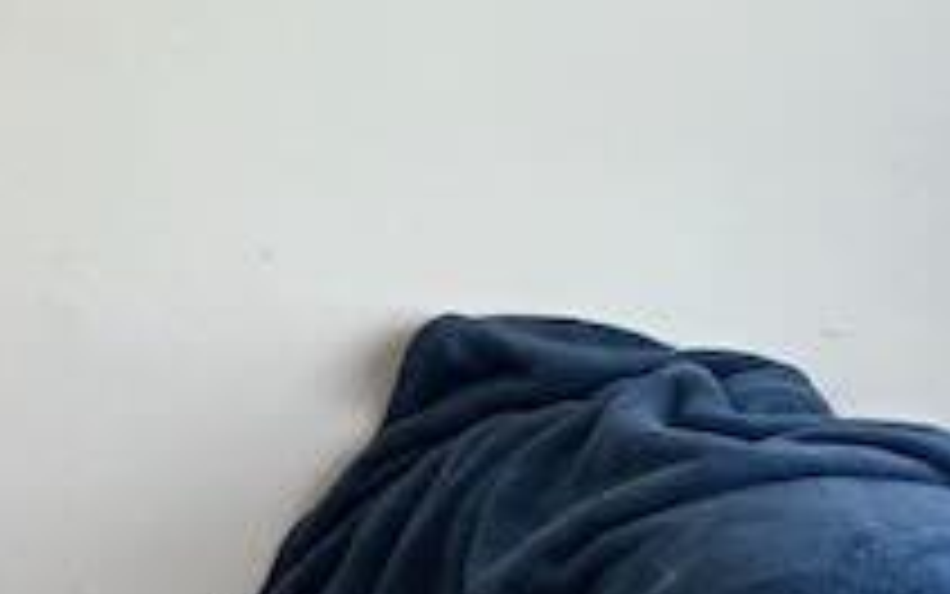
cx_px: -1342
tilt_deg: -3.6
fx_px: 2331
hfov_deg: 14.6
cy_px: 414
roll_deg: +0.7
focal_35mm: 90
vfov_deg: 14.5
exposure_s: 1/120
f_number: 2.2
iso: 200
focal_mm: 2.22
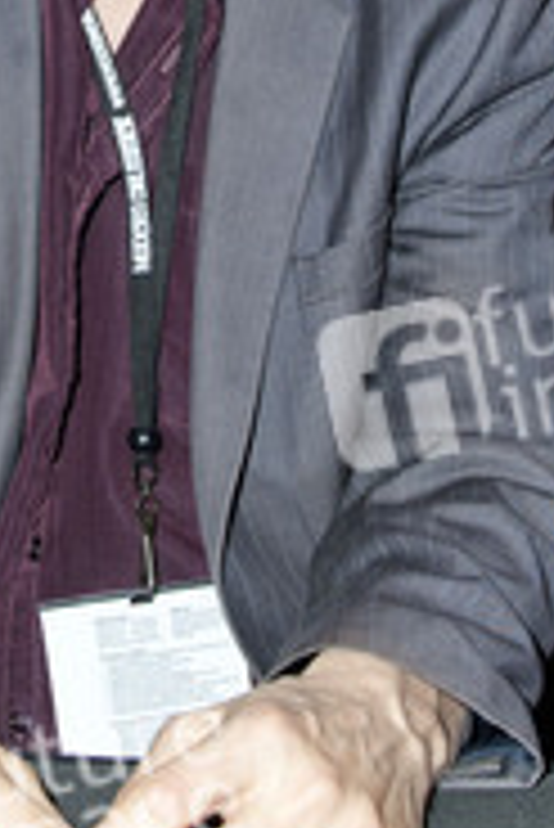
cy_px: 140
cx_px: 142
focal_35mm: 63
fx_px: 1451
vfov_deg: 30.9
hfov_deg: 21.4
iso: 500
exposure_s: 1/320
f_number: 6.3
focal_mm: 29
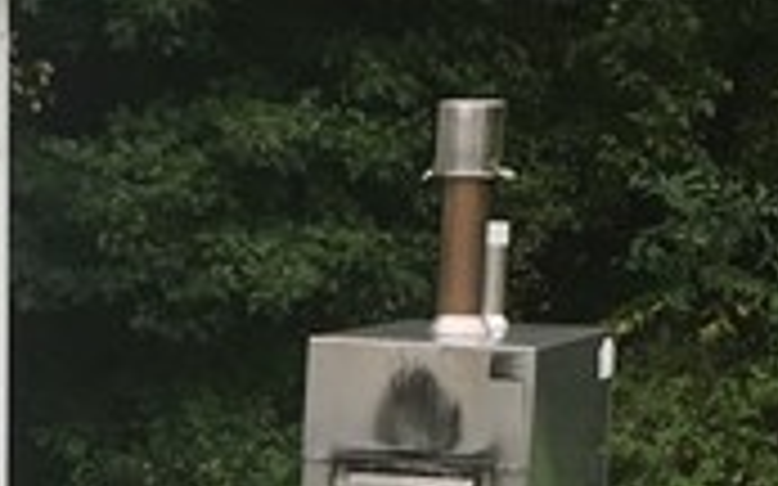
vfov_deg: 7.0
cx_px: -216
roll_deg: +1.6
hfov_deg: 11.2
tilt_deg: -12.2
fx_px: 3858
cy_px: 927
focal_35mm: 182
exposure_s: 1/234
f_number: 2.2
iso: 25
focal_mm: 4.15
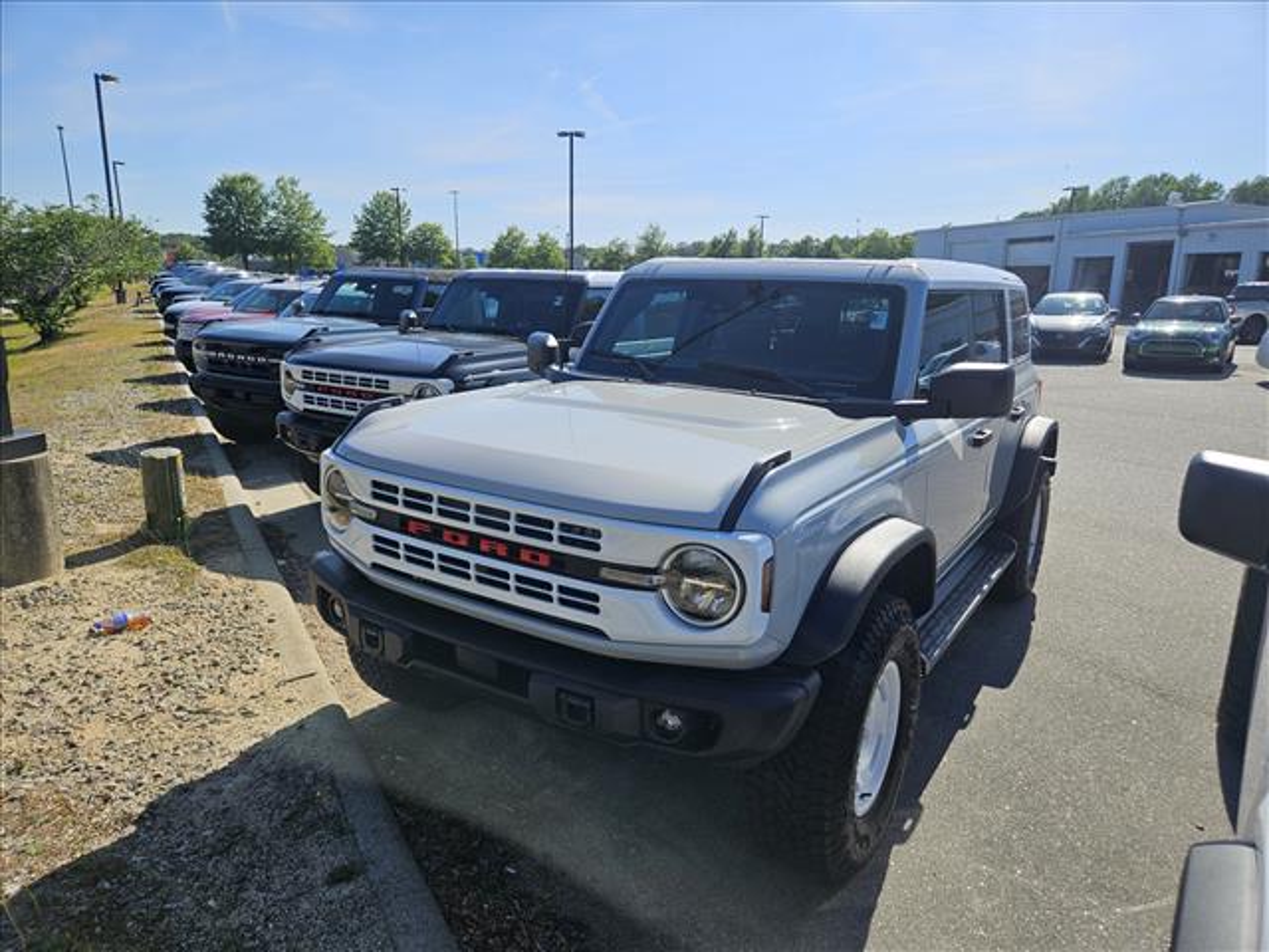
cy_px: 476
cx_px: 634
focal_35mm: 23
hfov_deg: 73.9
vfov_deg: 58.9
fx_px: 843
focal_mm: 5.4
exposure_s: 1/2500
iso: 25
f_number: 1.8
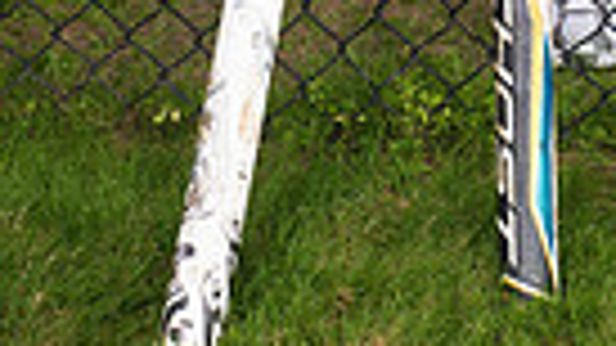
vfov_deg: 7.1
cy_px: -580
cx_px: 567
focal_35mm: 158
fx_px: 2580
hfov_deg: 13.5
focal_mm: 46
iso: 160
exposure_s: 1/320
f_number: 8
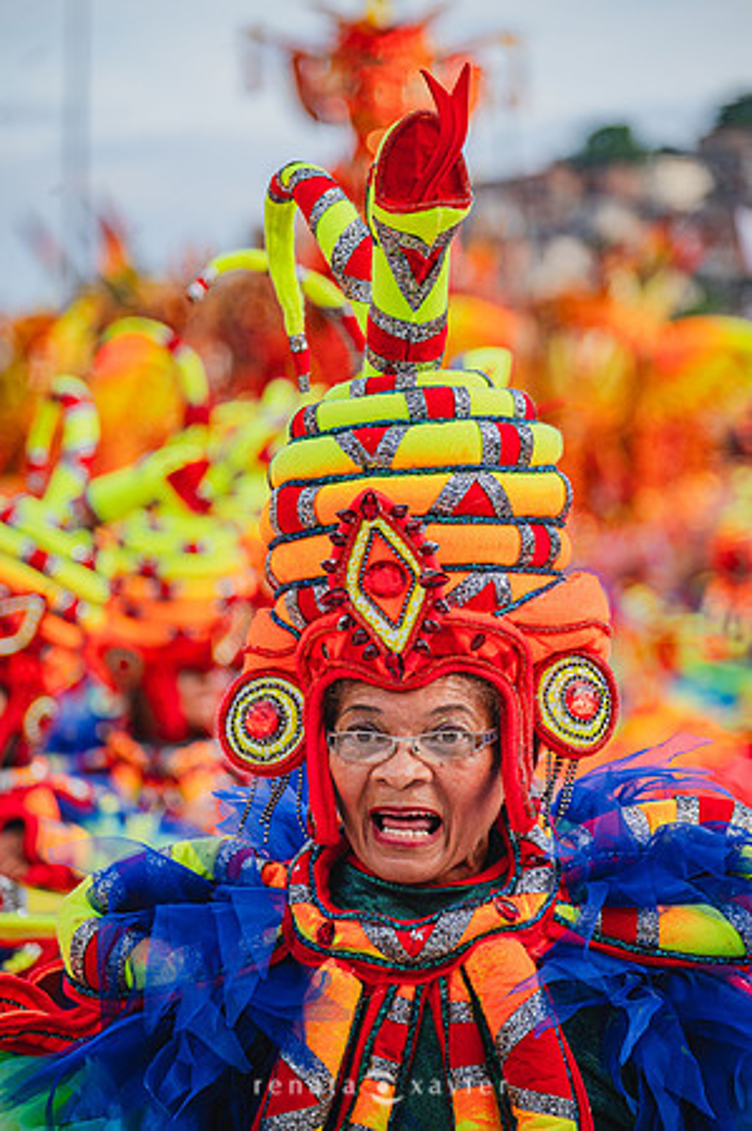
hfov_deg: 7.6
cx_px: 376
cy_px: 566
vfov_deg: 11.4
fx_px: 5653
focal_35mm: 180
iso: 640
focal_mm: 180
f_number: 5.6
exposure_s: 1/1600
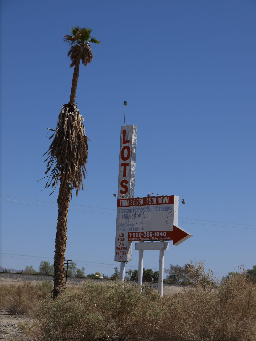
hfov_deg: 17.6
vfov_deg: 23.3
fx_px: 828
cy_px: 170
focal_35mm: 84
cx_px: 128
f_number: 10
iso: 160
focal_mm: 42
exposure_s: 1/500
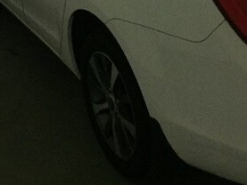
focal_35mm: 69
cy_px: -32
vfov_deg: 20.1
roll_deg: +5.0
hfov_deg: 28.1
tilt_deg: -18.3
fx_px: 493
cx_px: 129
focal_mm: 4.15
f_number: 2.2
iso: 400
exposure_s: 1/17
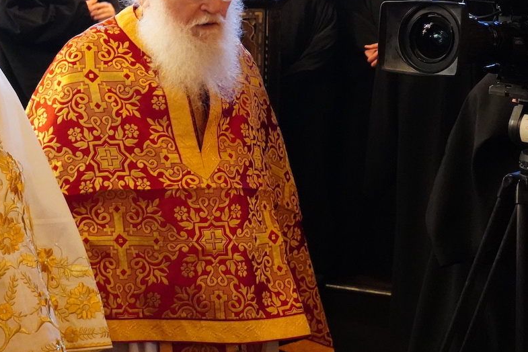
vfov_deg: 20.4
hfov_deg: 26.8
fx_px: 968
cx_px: -116
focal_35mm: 66
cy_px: 66
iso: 16000
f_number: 5.6
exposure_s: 1/60
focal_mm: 27
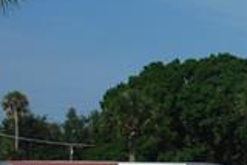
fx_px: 1717
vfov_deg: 5.5
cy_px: 25
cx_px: 577
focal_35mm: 250
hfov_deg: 7.7
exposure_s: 1/200
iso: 100
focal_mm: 26
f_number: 7.1
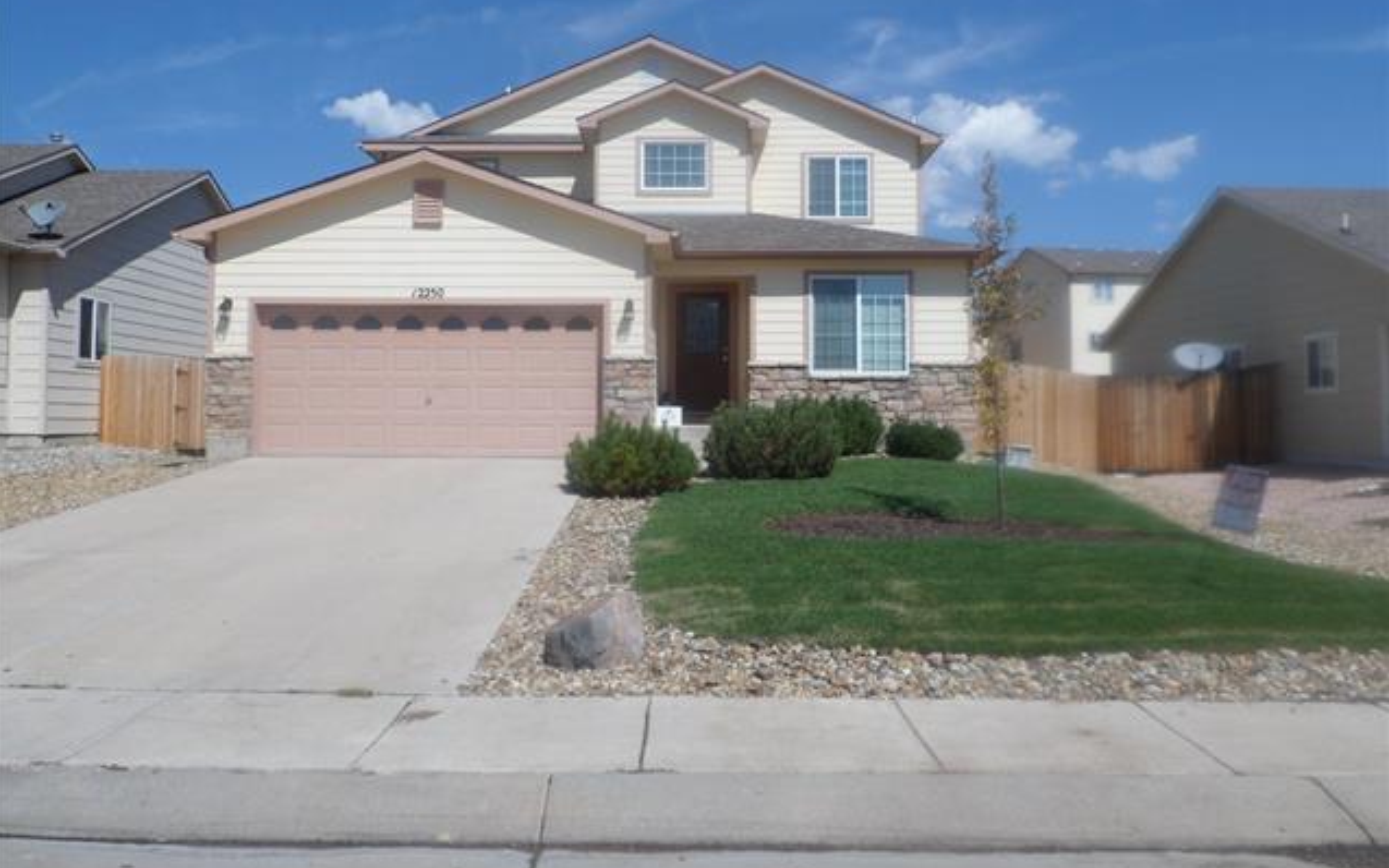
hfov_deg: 58.1
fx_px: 1249
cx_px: 693
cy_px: 355
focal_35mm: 33
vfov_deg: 38.2
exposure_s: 1/180
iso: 80
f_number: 9.8
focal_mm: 5.3
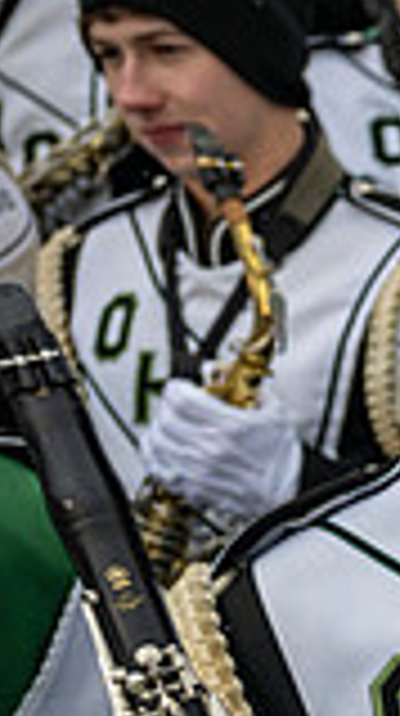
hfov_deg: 9.5
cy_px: 475
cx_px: 1290
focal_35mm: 92
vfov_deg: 23.1
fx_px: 1741
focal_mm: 24
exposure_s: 1/500
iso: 160
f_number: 2.8
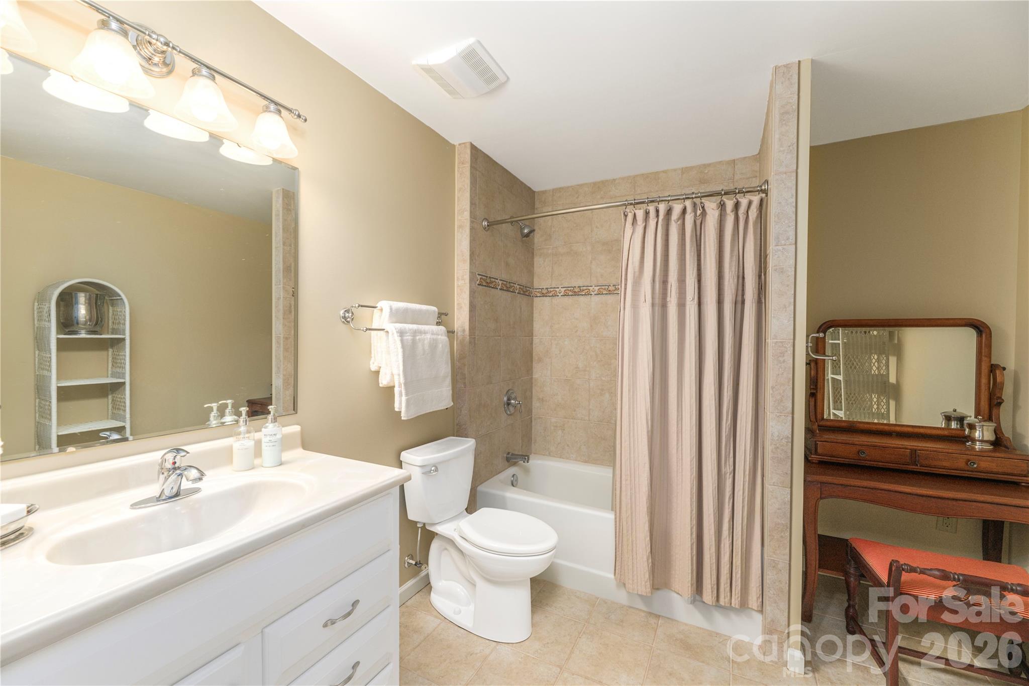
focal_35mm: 14
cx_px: 514
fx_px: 400
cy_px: 343
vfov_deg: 81.2
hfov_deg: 104.3
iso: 200
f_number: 8
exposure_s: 1/200
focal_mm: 14
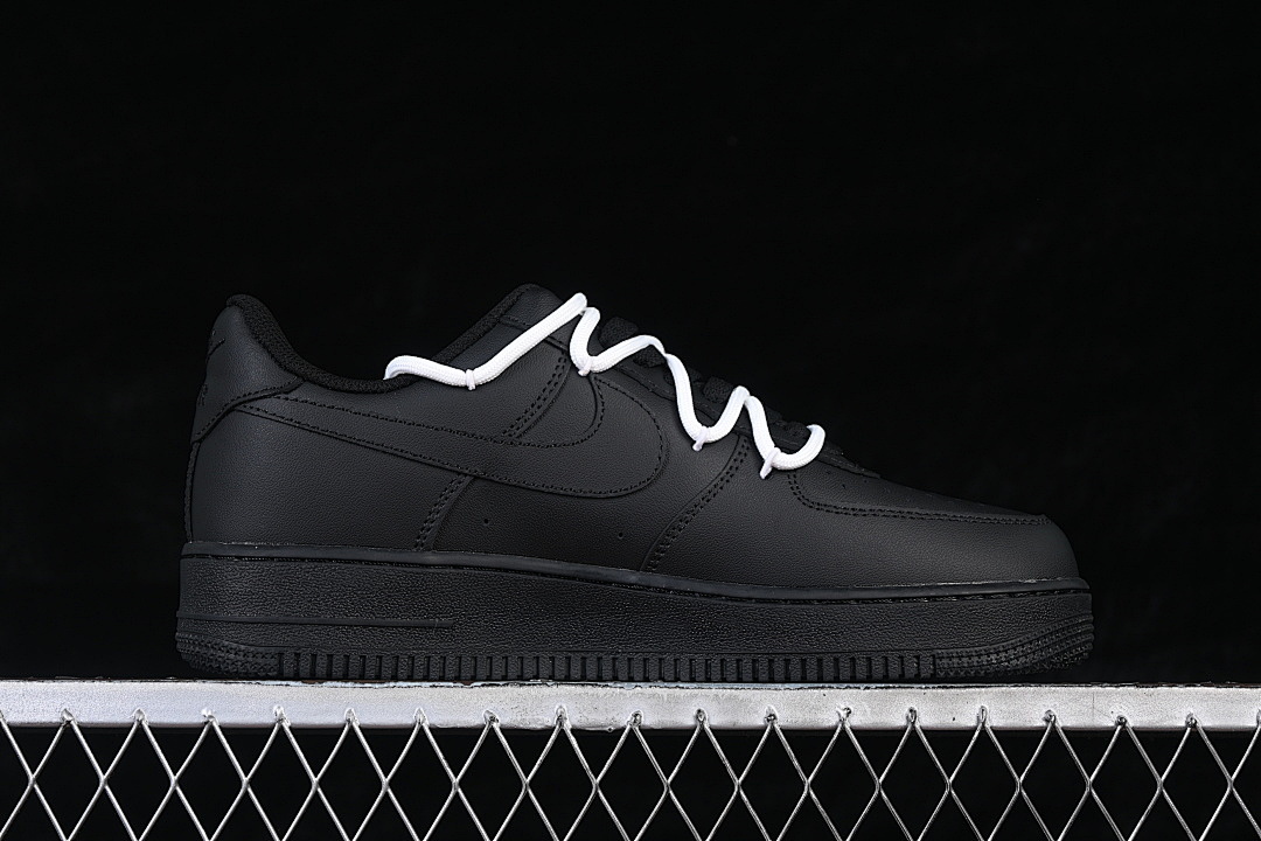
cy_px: 420
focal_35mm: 75
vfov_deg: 18.2
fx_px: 2627
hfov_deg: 27.0
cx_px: 630
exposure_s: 1/60
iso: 160
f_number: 6.3
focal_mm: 50
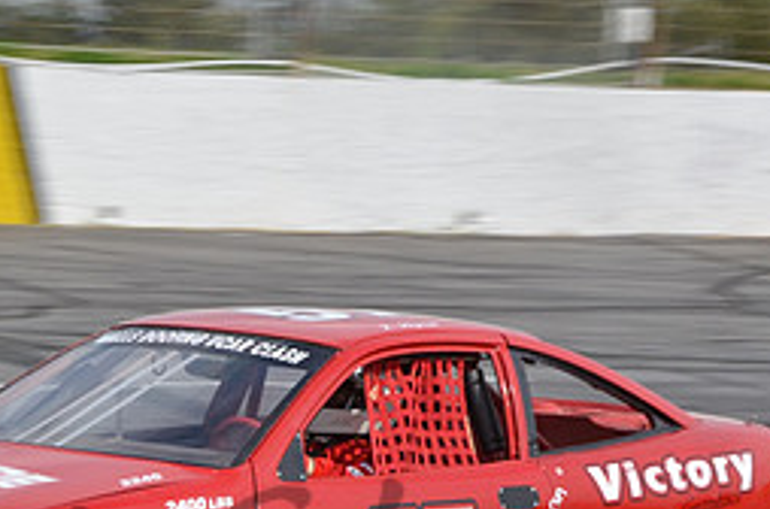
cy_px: 554
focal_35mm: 212
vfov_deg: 6.4
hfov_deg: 9.7
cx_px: 191
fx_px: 4523
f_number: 20
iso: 400
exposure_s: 1/200
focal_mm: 62
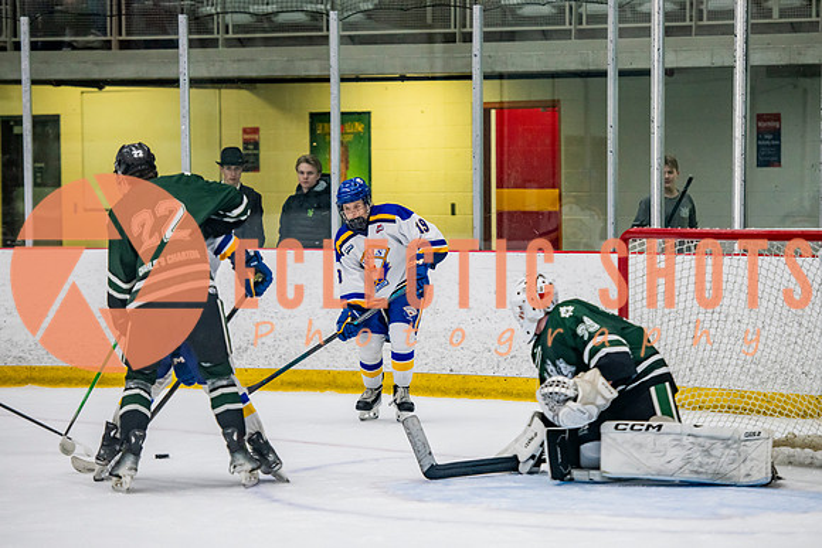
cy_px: 288
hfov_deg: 13.0
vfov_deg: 8.7
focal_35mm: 158
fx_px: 3617
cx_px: 411
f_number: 3.2
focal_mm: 140
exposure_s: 1/640
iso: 2000
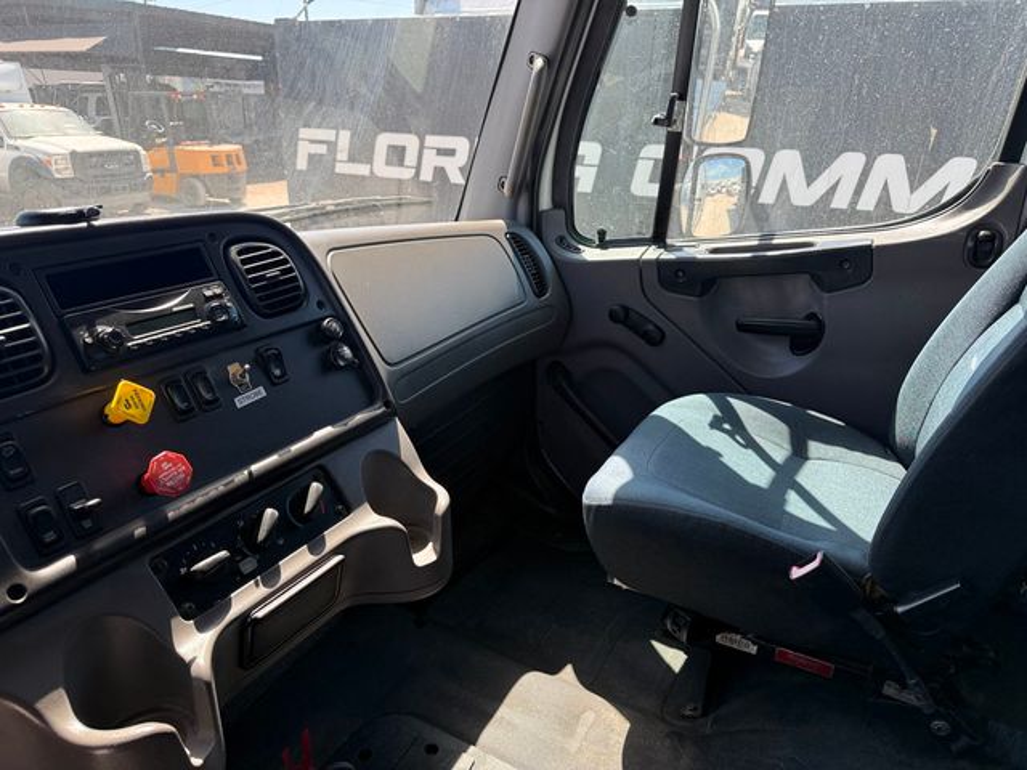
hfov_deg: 71.6
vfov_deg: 56.8
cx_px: 514
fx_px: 712
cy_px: 385
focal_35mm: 24
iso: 80
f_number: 1.78
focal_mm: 6.76
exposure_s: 1/521
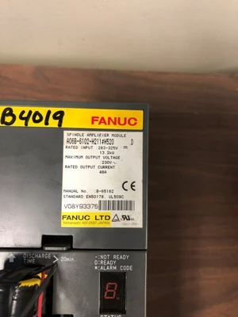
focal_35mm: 28
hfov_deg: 49.7
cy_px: 158
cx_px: 119
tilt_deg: -81.5
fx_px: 257
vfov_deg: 63.4
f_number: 1.8
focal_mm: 4
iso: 50
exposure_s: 1/16
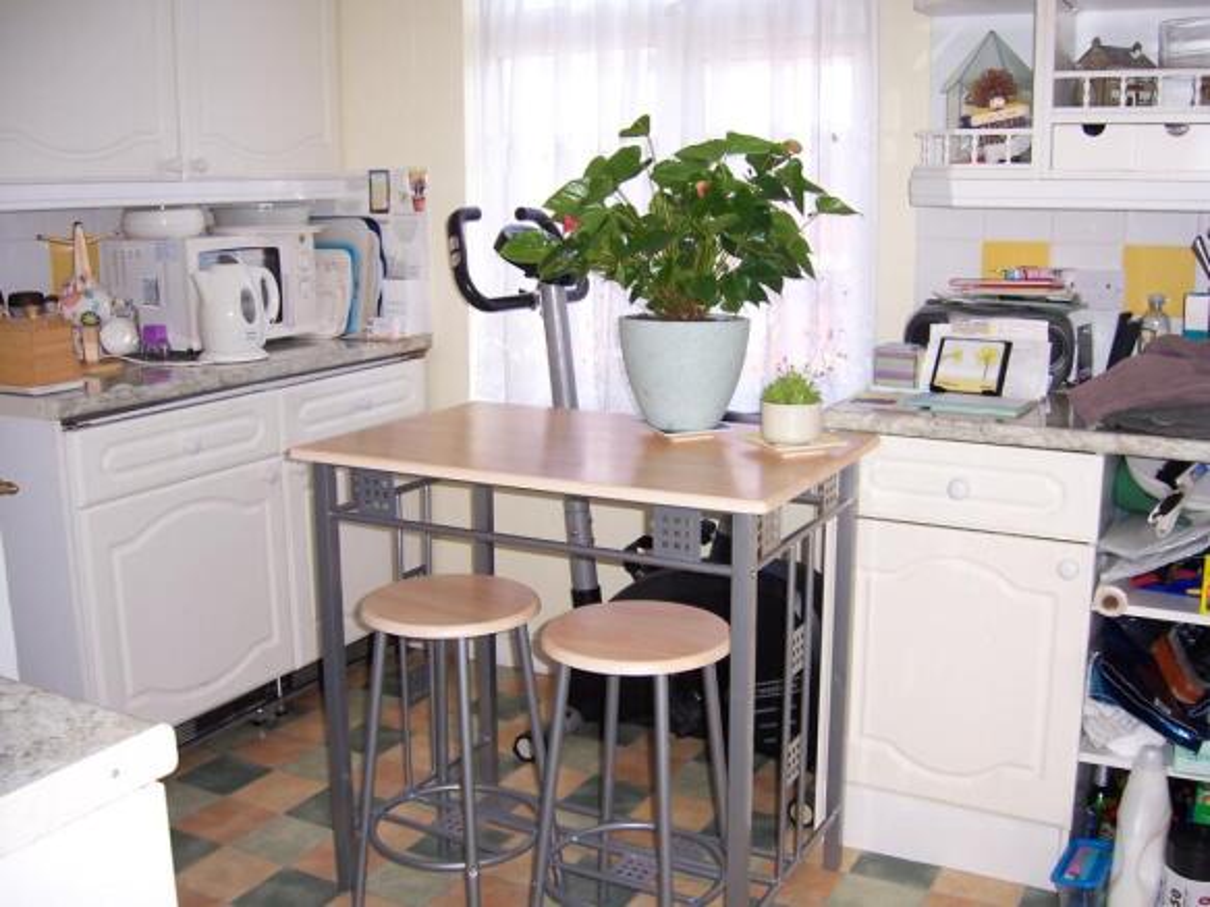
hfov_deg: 51.4
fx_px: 1258
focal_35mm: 36
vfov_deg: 39.6
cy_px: 454
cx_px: 605
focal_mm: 6
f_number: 3
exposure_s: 1/60
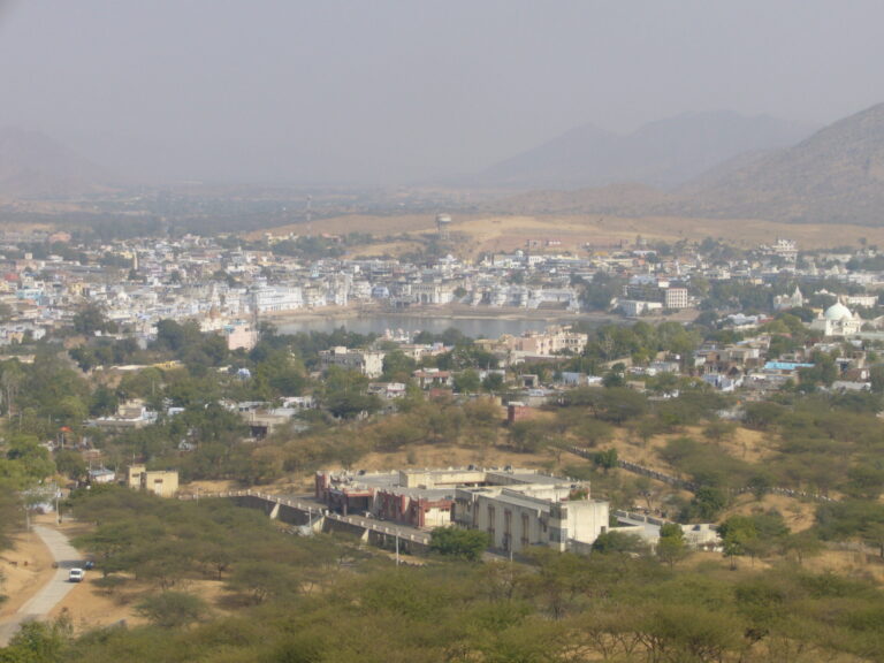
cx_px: 442
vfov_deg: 14.1
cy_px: 332
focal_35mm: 105
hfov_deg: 18.7
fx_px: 2681
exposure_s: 1/200
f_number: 10
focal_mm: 17.4
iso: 80
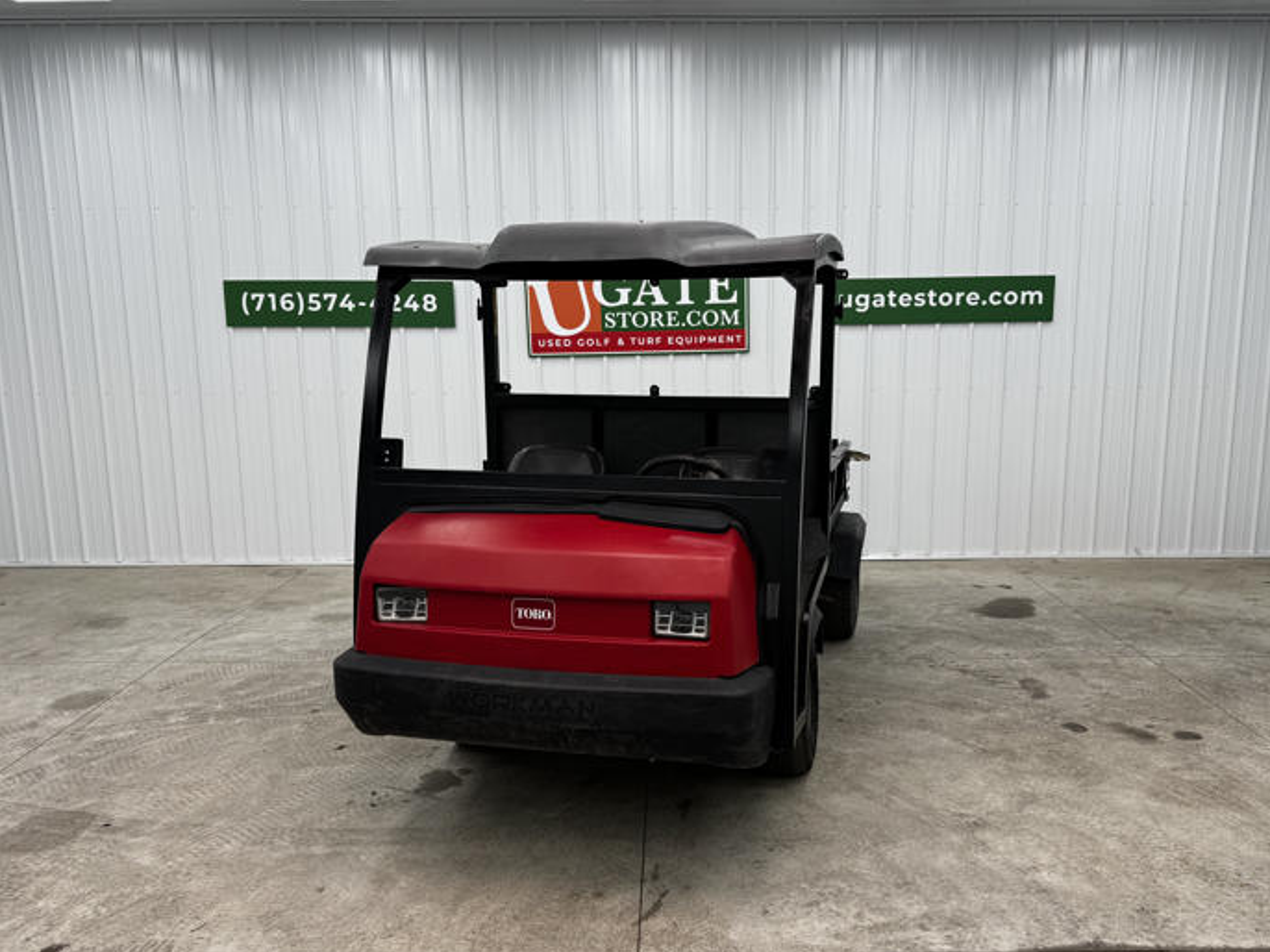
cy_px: 509
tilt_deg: -11.1
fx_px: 1027
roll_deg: -0.5
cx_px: 678
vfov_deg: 49.7
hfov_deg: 63.4
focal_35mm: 28
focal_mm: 6.76
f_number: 1.78
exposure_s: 1/120
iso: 64
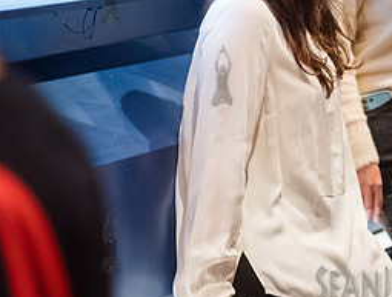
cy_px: -33
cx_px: 523
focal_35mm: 217
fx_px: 2465
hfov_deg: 8.9
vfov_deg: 6.8
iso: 6400
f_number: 3.5
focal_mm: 80
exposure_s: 1/160
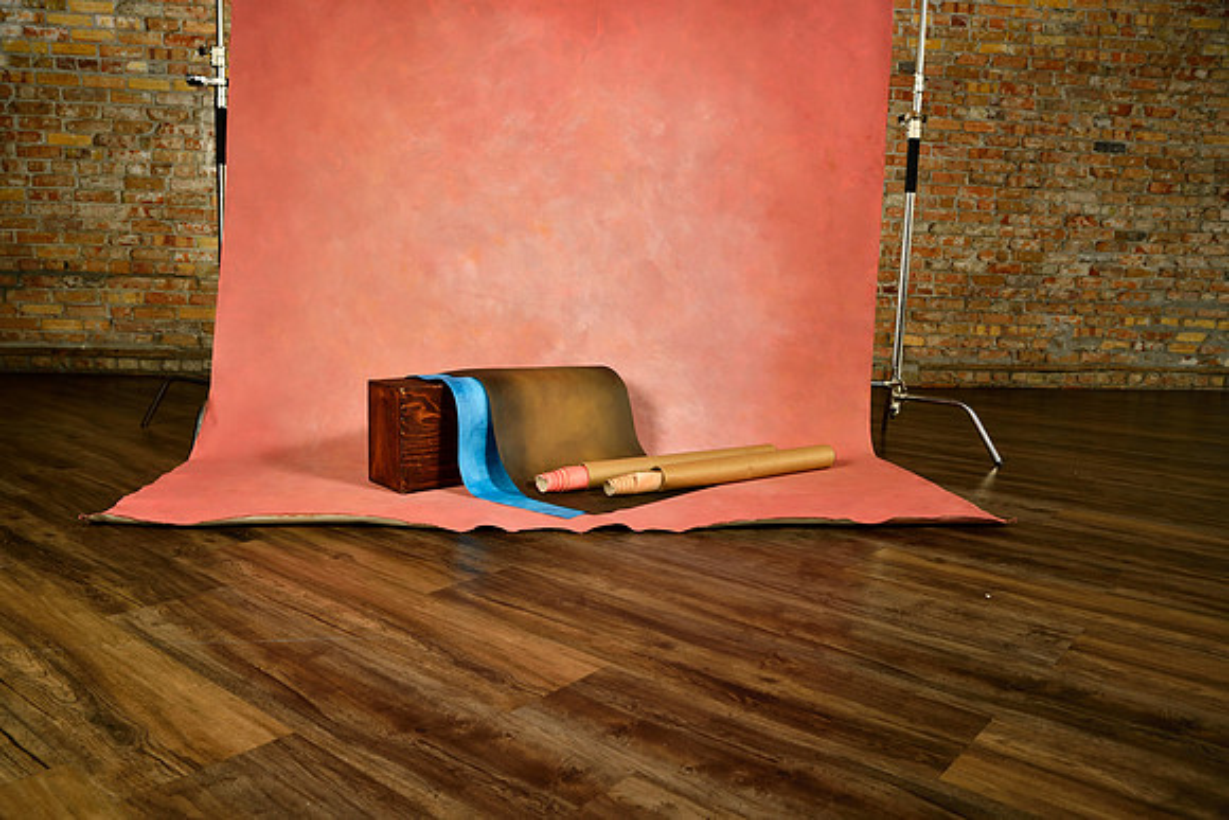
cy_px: 410
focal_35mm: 29
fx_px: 990
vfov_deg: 45.0
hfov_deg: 63.6
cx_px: 614
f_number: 4.5
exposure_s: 1/250
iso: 400
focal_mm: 29
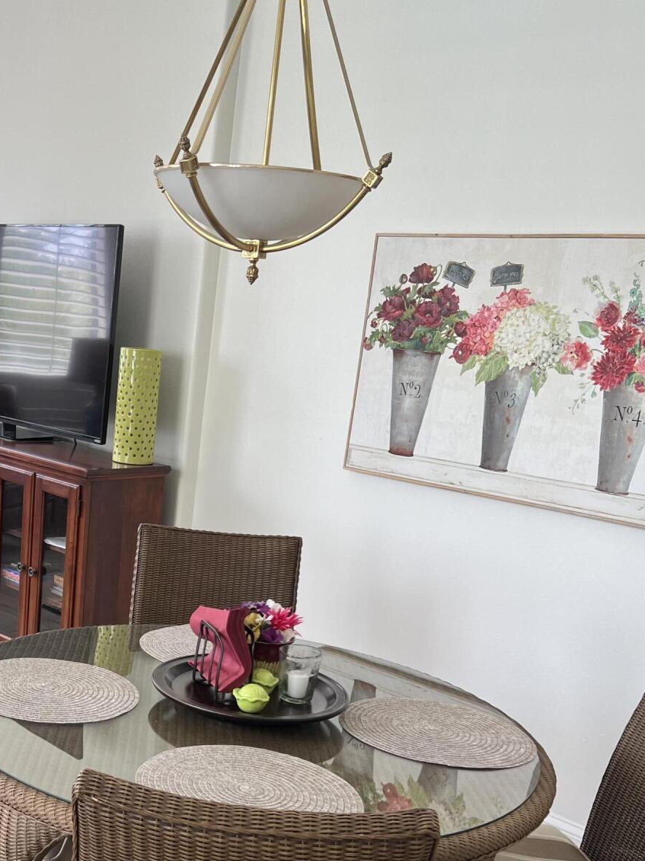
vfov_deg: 41.9
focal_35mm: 44
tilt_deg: -17.0
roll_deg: -4.6
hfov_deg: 31.8
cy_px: 626
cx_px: 109
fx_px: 1094
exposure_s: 1/121
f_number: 1.5
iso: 80
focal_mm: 5.7
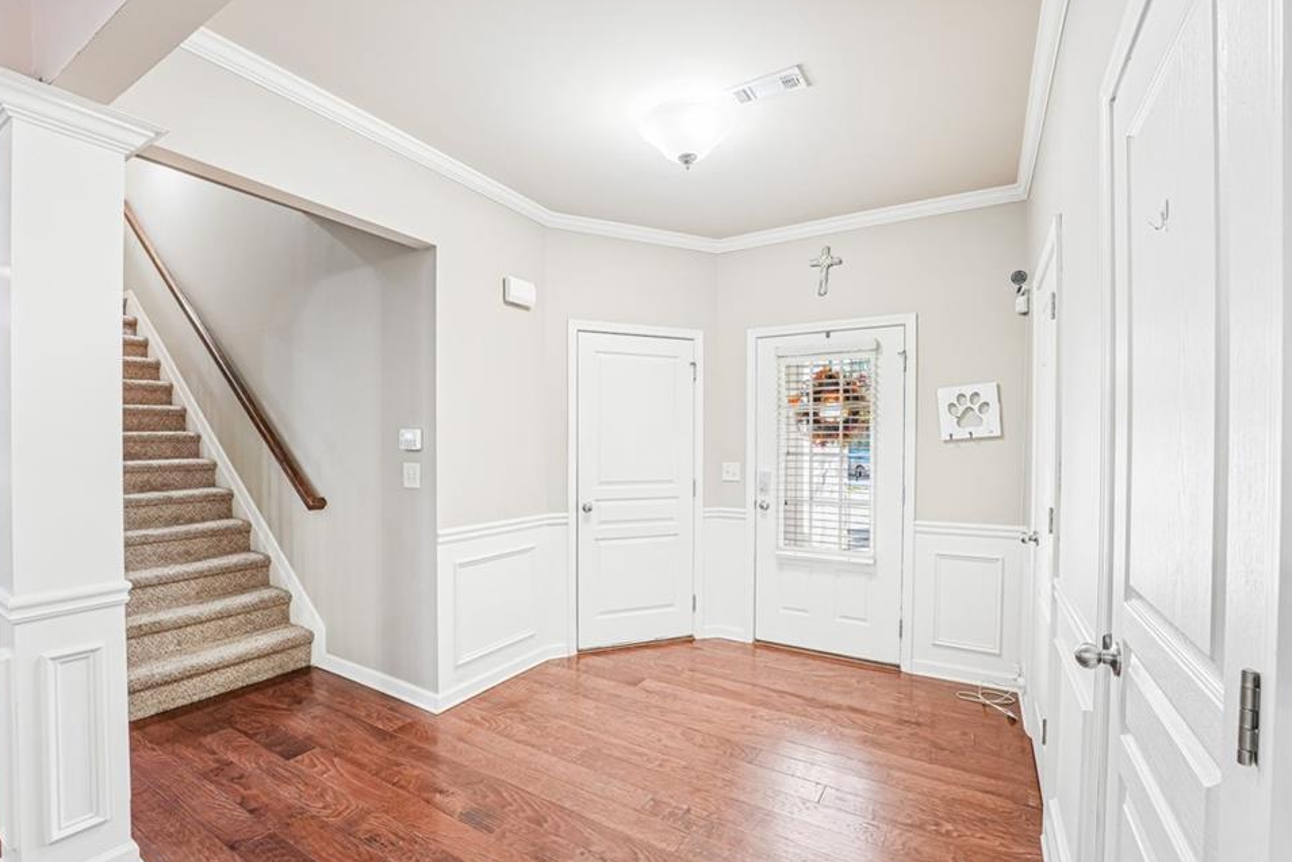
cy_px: 449
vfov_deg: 77.3
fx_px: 538
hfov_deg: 100.4
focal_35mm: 15
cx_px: 657
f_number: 8
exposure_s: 1/8
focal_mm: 14
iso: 320
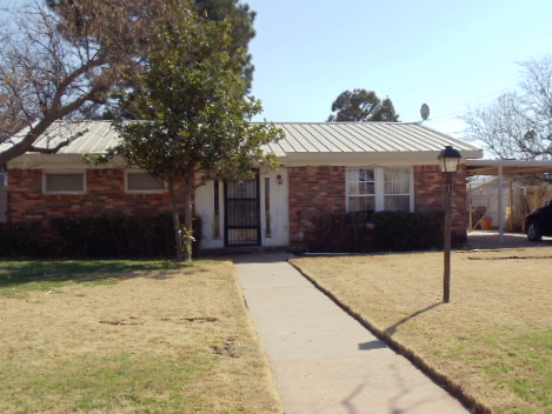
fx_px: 957
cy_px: 211
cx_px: 291
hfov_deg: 32.2
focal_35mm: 60
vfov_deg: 24.4
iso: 80
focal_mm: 6
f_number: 7.1
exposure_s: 1/250
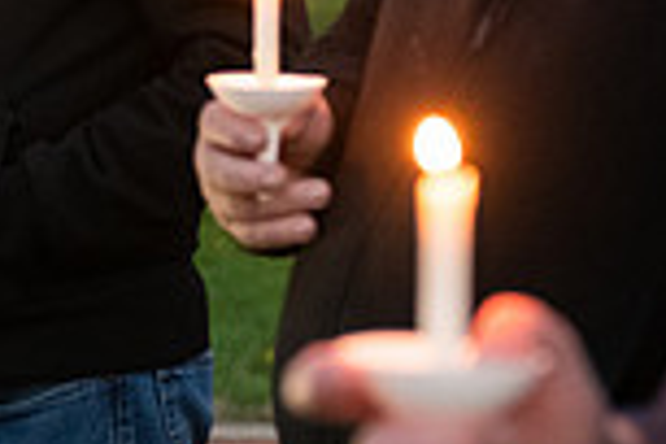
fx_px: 3367
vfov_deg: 7.5
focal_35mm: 182
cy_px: 28
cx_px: 39
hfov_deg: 11.2
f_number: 2.8
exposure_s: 1/160
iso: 4000
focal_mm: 48
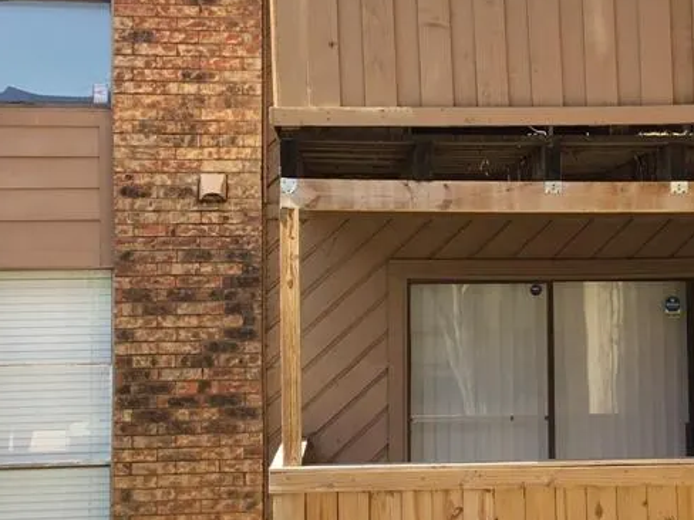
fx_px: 1303
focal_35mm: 65
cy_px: 254
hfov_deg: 29.7
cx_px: 441
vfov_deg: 22.6
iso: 25
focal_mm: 3.3
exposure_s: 1/251
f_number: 2.4
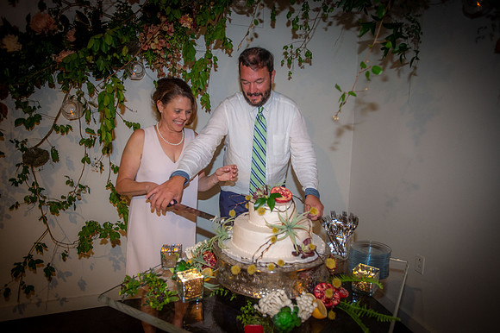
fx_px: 333
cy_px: 166
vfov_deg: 53.1
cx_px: 250
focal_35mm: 24
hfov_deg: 73.8
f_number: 2.8
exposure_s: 1/80
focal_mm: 24
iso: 1600
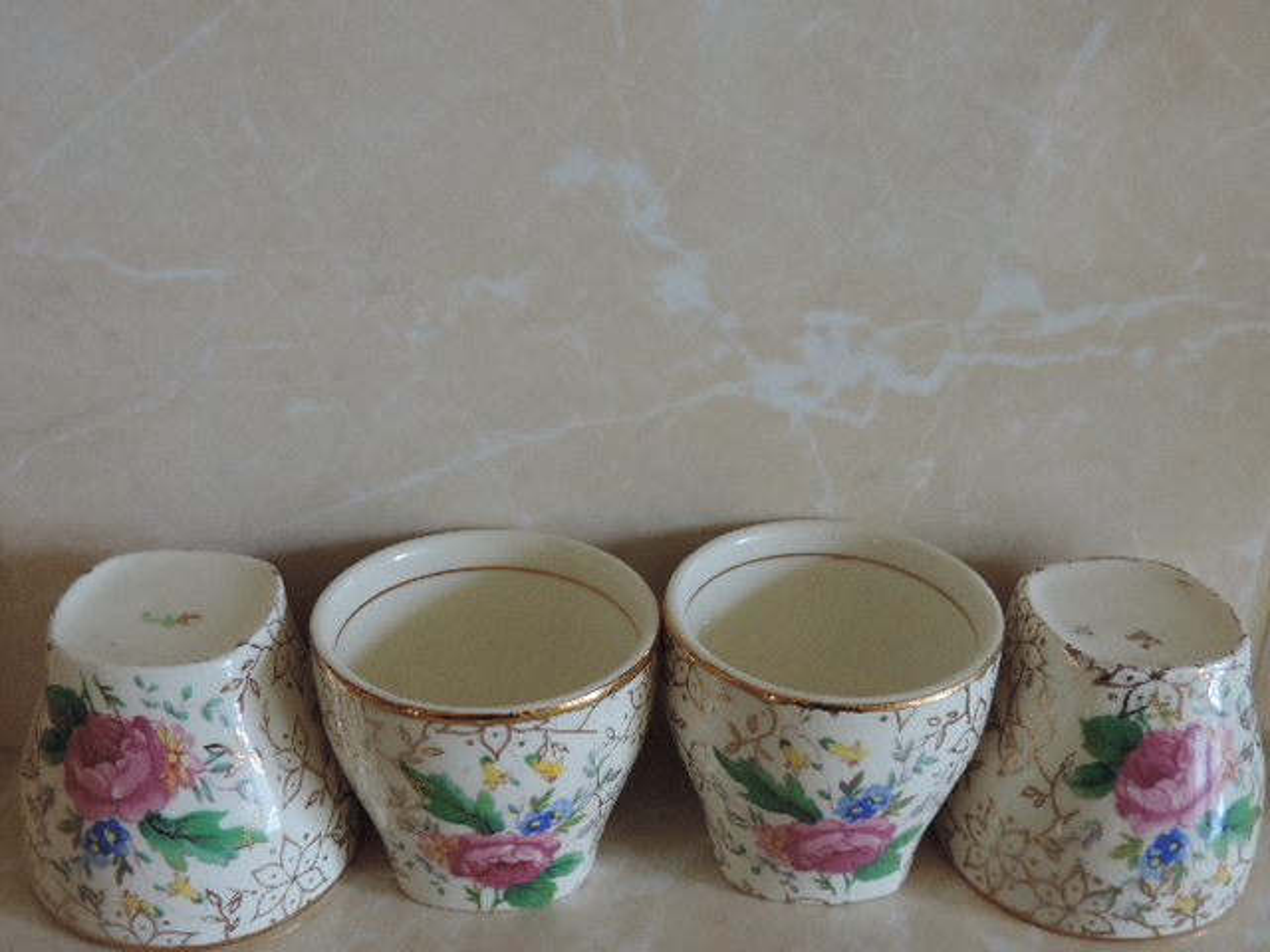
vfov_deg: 33.6
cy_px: 476
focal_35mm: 43
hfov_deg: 43.9
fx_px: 1578
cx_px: 635
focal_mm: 7.6
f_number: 3.4
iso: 400
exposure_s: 1/25
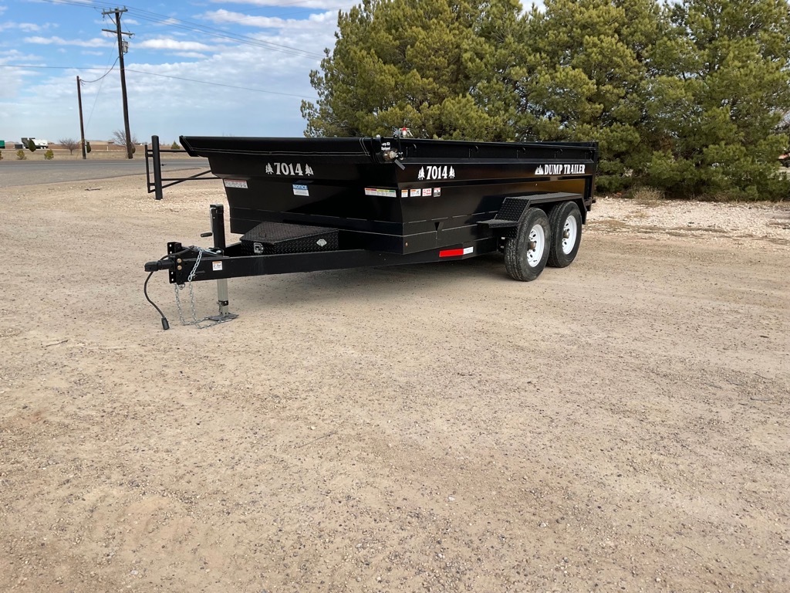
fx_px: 662
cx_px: 395
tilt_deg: -12.6
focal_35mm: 29
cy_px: 296
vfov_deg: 48.2
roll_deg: -0.7
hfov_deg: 61.7
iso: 16
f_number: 1.8
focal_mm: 3
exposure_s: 1/2058
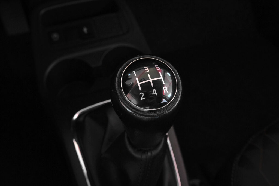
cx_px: 140
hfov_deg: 58.7
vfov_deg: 41.1
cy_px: 93
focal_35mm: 32
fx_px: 248
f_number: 9
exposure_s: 1/80
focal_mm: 21.5
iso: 2000
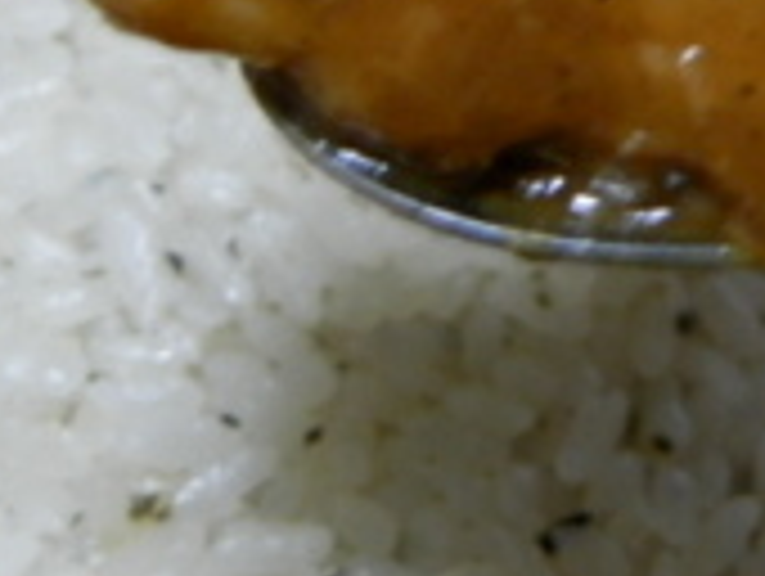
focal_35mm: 100
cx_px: 850
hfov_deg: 18.8
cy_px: -124
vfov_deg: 14.3
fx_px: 2213
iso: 250
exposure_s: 1/10
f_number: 3.3
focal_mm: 6.1
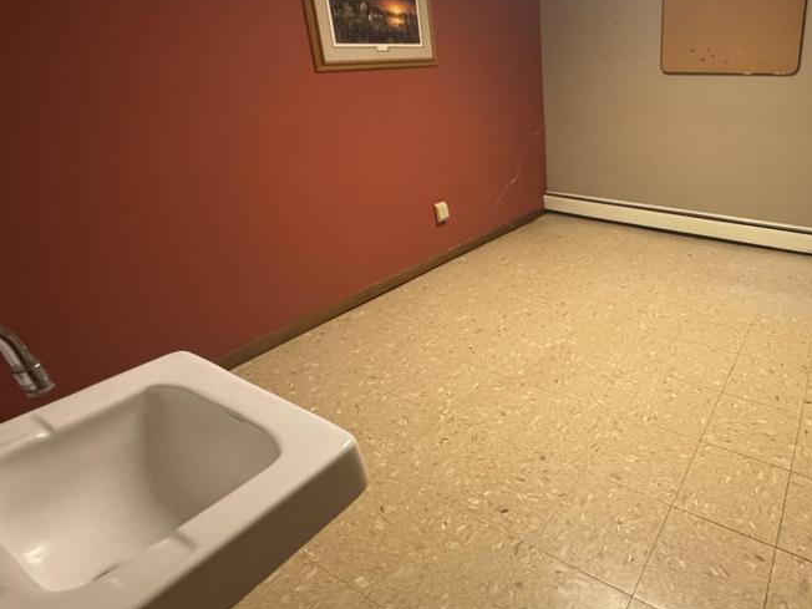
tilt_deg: -19.2
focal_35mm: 22
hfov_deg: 71.7
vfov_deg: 60.2
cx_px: 598
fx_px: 516
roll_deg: +0.2
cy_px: 224
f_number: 2.2
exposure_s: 1/60
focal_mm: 2.22
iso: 800
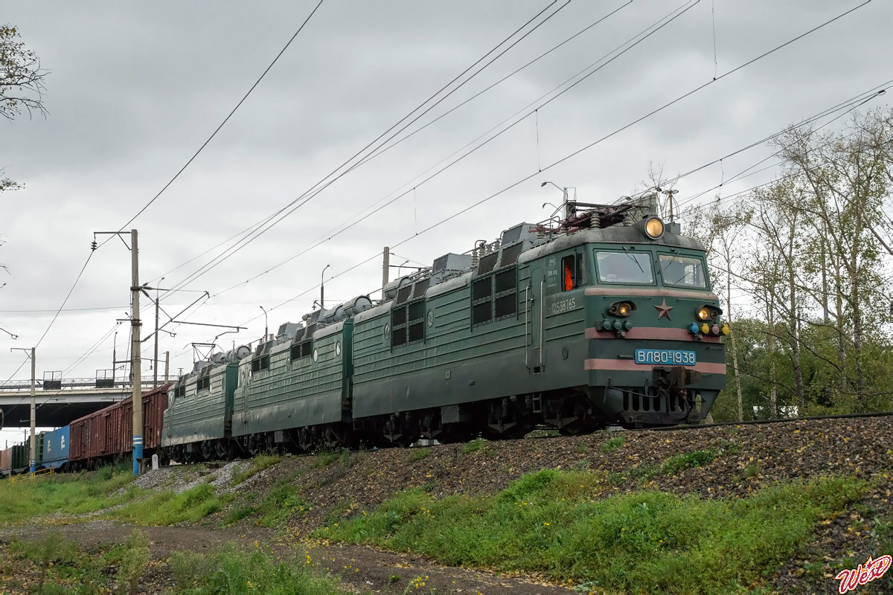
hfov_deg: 43.6
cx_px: 446
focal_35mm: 45
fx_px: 1116
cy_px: 298
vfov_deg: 29.9
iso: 800
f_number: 5.6
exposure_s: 1/500
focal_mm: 30
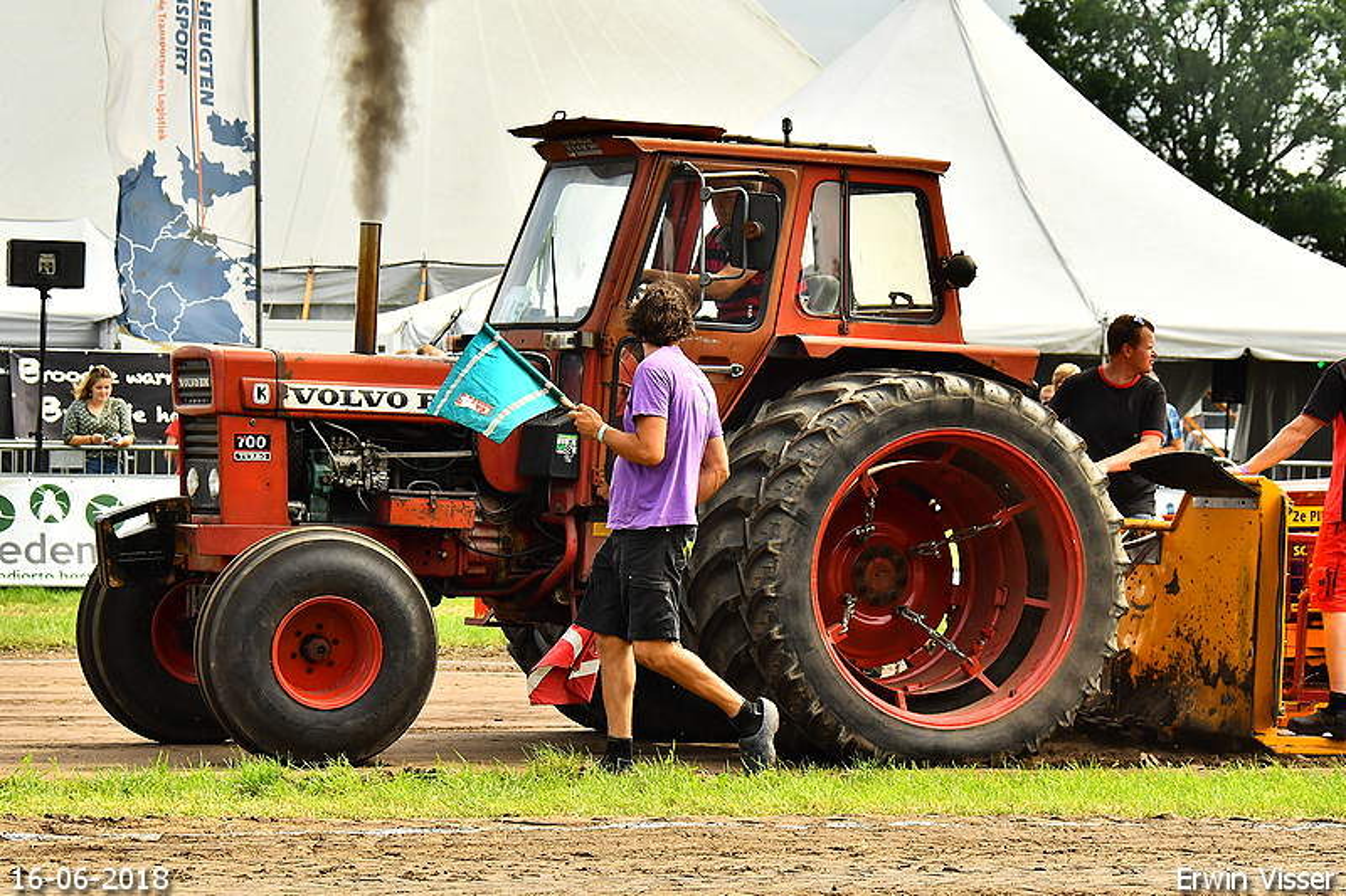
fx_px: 5607
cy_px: 448
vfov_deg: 9.1
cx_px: 673
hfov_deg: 13.7
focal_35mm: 150
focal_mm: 100
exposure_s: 1/1000
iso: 500
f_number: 9
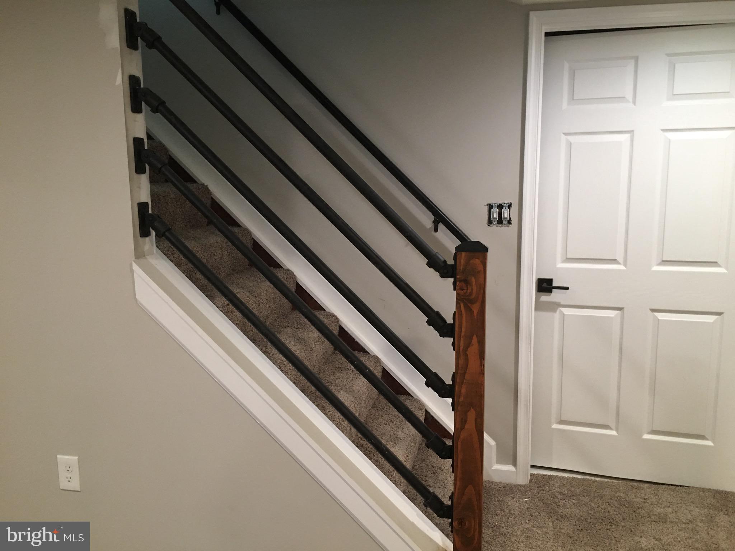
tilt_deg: -8.5
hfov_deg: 61.7
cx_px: 368
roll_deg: +0.1
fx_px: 616
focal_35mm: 29
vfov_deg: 48.2
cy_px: 276
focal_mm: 4.15
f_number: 2.2
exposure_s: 1/15
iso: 64
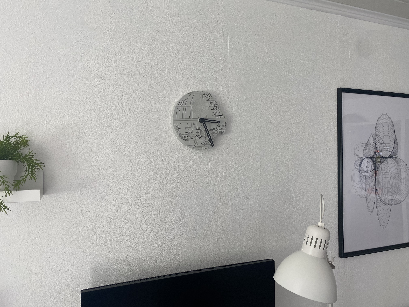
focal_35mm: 26
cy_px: 154
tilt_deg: -0.7
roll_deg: +0.6
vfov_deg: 53.1
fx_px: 307
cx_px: 204
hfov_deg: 67.3
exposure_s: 1/121
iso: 80
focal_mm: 4.25
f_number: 1.8
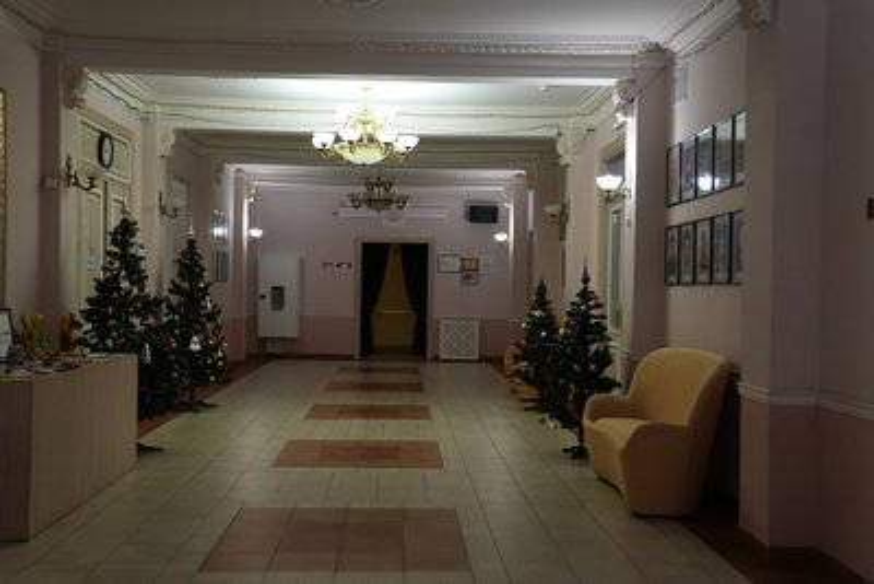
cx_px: 437
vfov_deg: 34.2
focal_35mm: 39
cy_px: 292
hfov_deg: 49.5
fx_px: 947
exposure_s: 1/160
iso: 8000
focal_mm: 39
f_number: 2.8
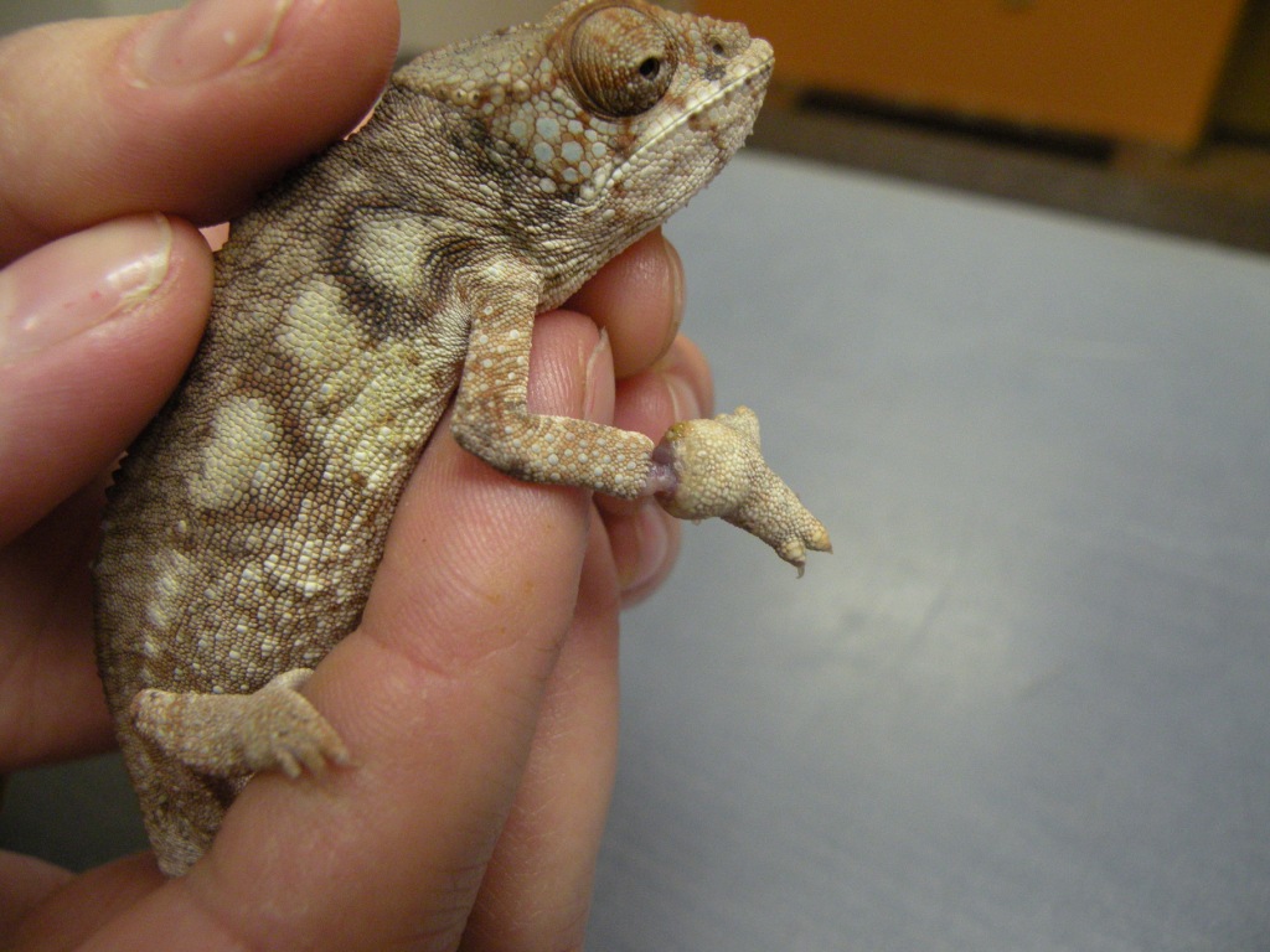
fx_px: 991
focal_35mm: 27
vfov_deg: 51.4
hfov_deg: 65.3
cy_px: 476
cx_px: 635
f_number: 2.8
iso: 284
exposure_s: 1/55
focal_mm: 4.7
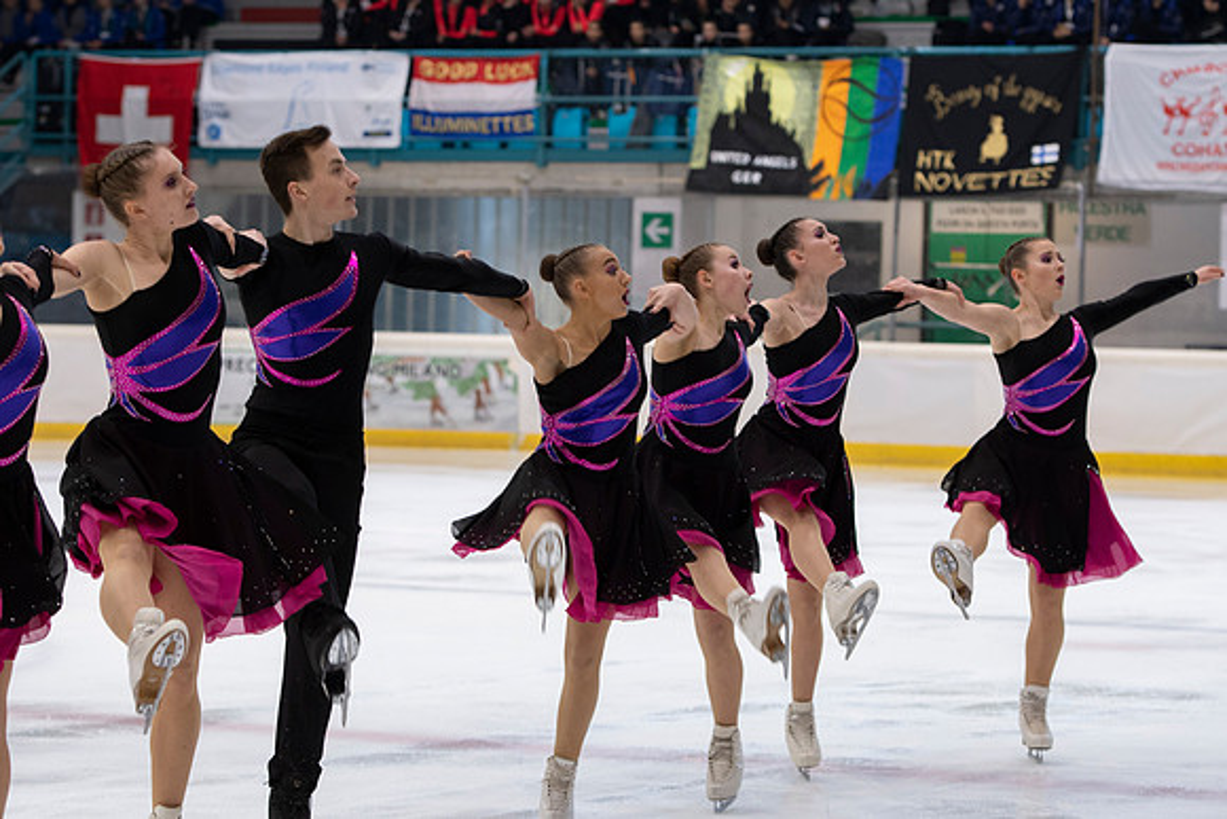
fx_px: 4602
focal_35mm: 135
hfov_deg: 15.2
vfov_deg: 10.2
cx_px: 614
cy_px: 410
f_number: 3.5
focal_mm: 90
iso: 800
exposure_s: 1/200
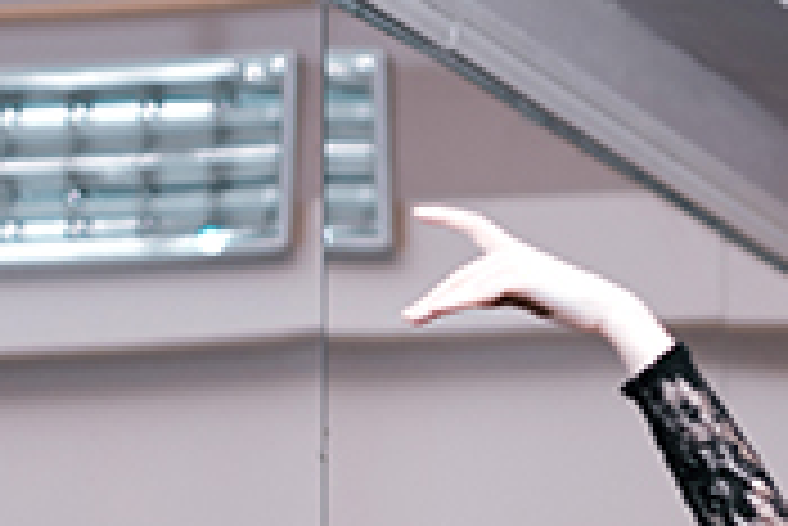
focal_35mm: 309
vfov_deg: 4.3
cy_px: 1531
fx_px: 6769
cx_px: 905
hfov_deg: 6.6
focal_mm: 50
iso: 80
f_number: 1.4
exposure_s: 1/160
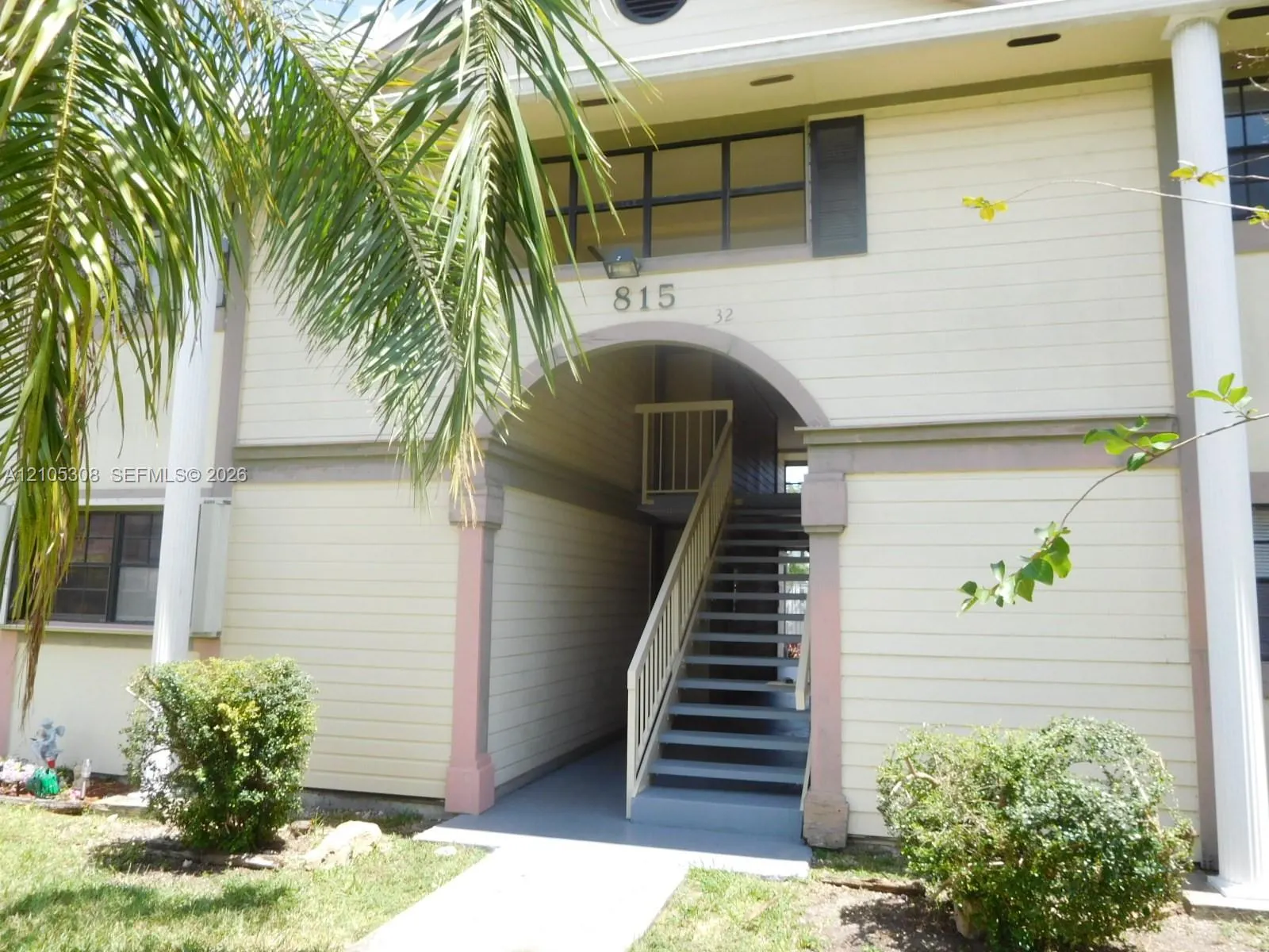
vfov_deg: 54.9
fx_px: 916
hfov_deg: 69.4
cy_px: 476
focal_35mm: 25
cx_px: 634
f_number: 3.4
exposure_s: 1/400
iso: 125
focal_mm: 4.5
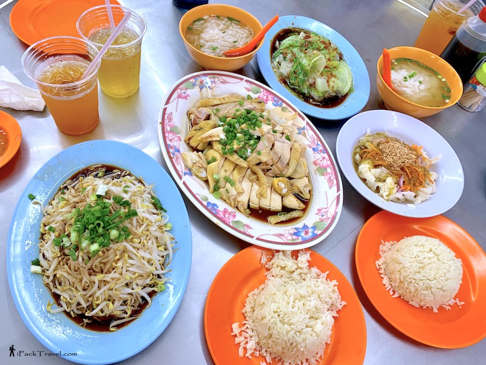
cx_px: 243
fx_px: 365
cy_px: 182
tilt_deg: -56.9
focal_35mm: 26
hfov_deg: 67.3
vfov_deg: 53.1
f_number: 1.8
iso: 100
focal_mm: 4.25
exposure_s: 1/113
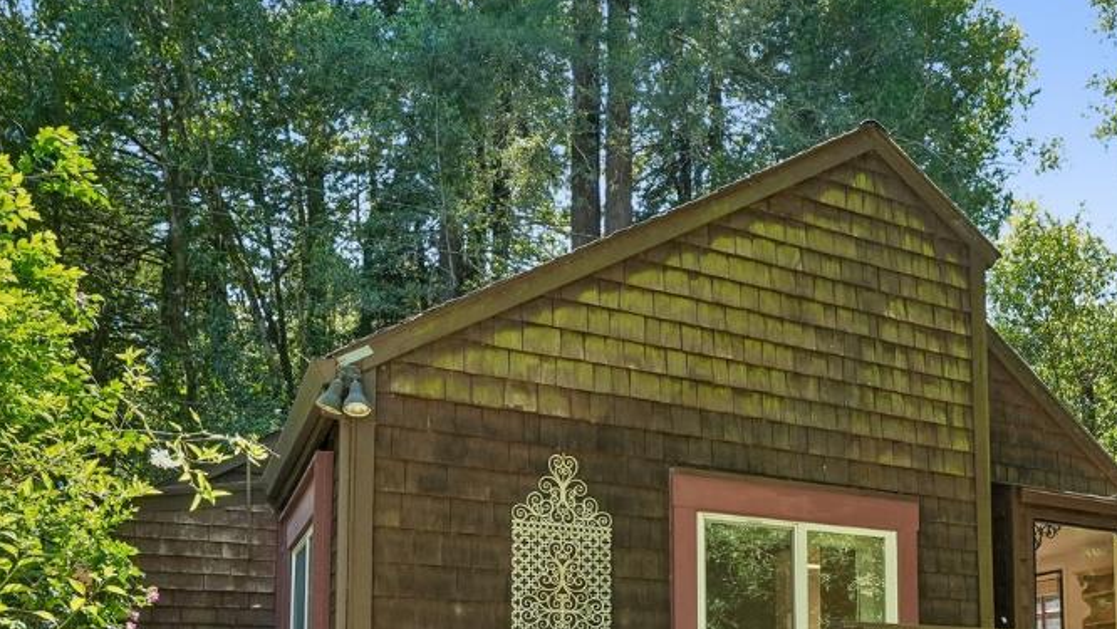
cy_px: 662
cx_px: 787
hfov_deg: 57.5
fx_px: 978
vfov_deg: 32.2
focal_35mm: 33
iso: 640
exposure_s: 1/125
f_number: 8
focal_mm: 14
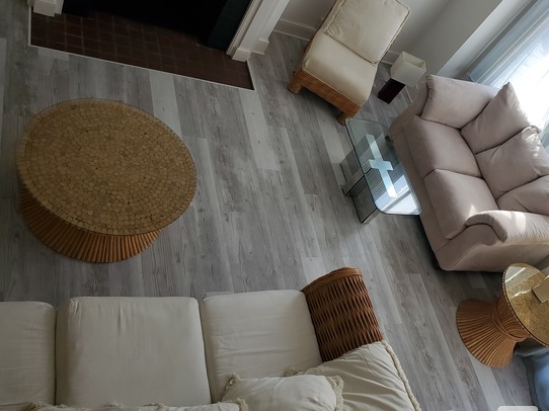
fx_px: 507
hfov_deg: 56.5
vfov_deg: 44.1
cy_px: 193
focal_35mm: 32
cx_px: 324
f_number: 2.4
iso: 64
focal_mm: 4.3
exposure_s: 1/120
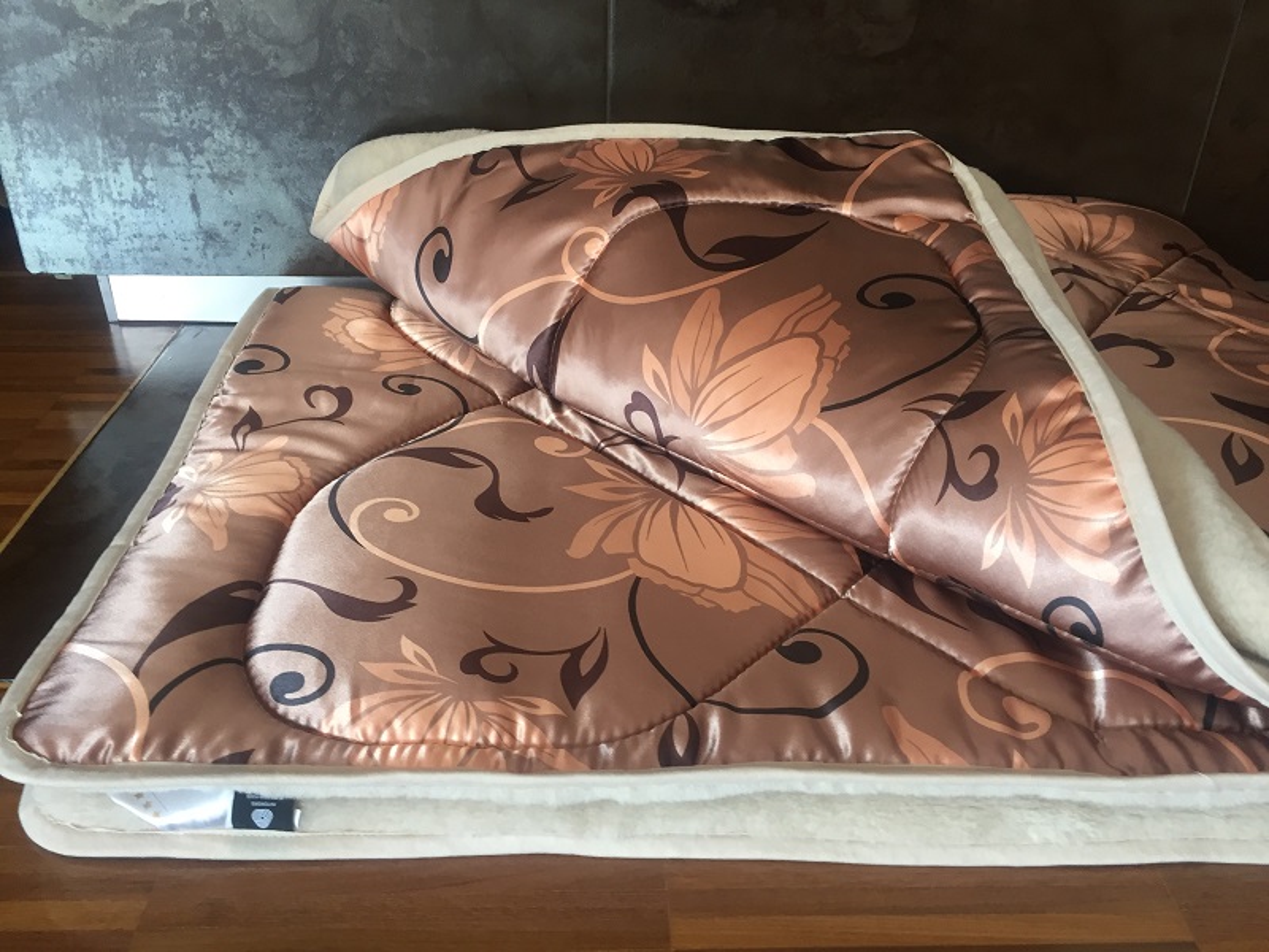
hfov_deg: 61.7
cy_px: 476
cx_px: 634
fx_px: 1063
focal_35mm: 29
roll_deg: -1.8
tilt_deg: -32.0
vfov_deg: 48.2
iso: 80
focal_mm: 4.15
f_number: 2.2
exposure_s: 1/33
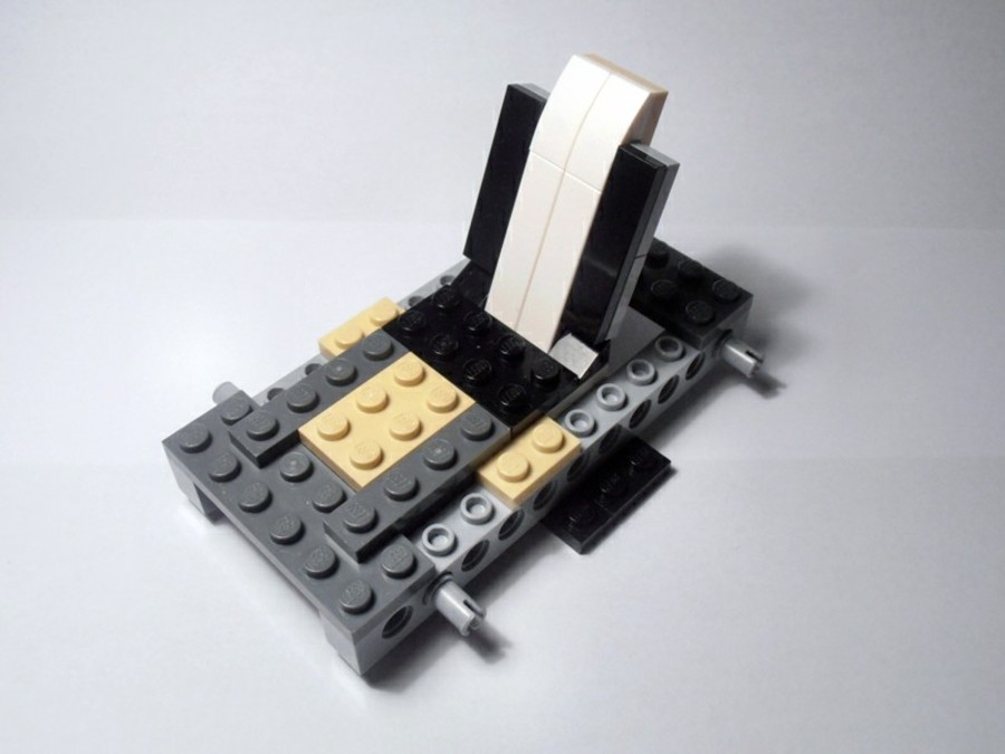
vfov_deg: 38.7
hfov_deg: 50.1
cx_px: 502
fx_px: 1074
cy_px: 377
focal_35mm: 37
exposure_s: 1/50
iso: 80
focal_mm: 6.61
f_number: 3.9
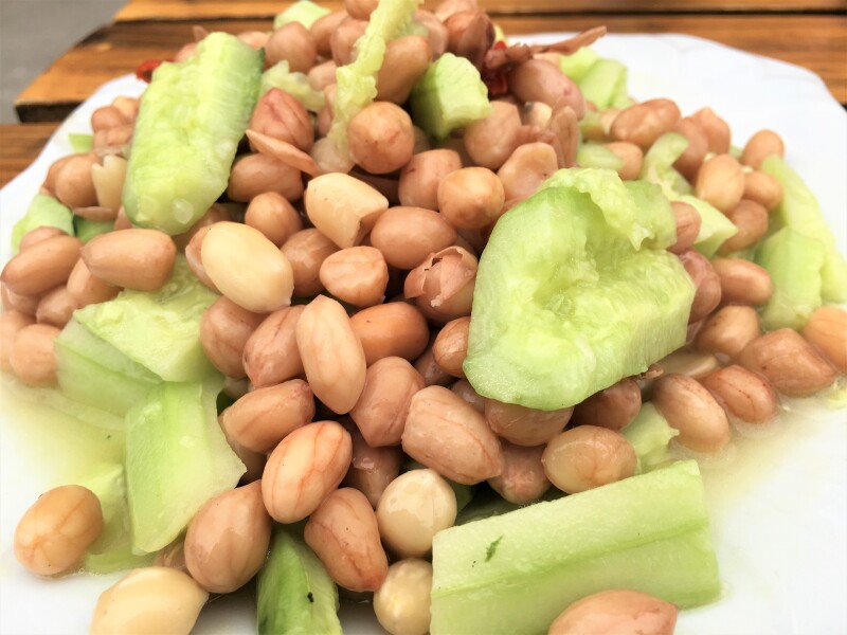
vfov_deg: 48.2
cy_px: 318
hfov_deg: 61.7
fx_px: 710
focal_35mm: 29
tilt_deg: -39.4
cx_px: 424
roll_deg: +4.1
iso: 25
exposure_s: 1/154
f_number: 2.2
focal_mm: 4.15
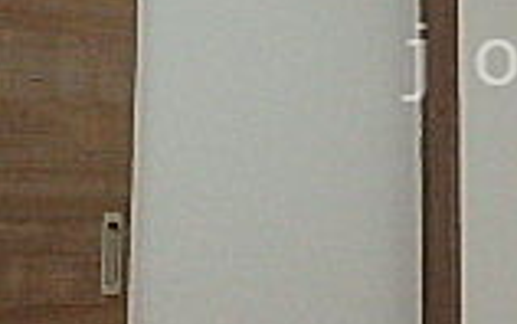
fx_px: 1269
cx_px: 625
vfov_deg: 14.5
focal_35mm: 90
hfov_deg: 21.4
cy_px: 62
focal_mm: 3.7
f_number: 3.5
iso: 160
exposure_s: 1/60
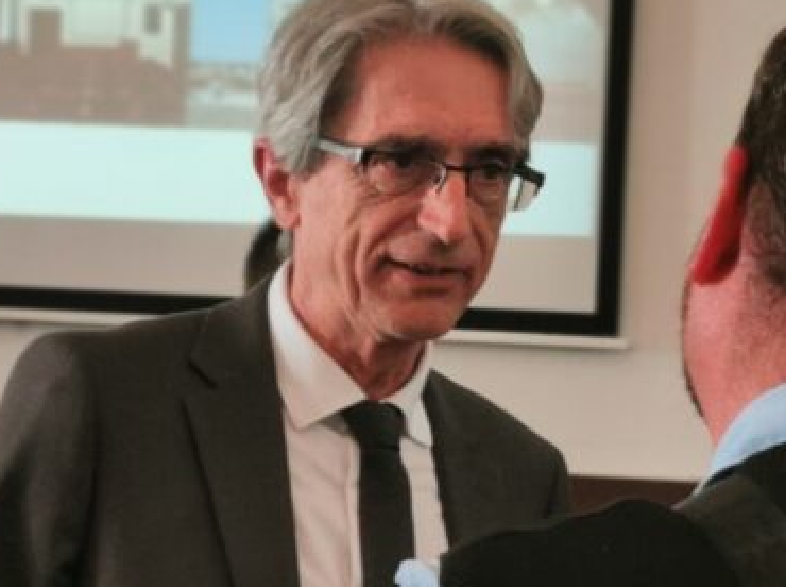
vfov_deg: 13.5
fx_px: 2470
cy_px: 416
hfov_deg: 18.0
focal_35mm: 109
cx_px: 255
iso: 100
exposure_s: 1/120
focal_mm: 5.56
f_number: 1.6
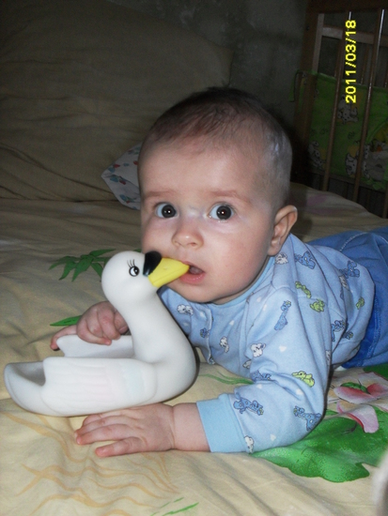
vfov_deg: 49.0
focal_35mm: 38
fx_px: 567
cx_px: 194
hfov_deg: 37.7
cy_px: 258
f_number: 2.8
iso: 200
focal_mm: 6.3
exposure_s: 1/45
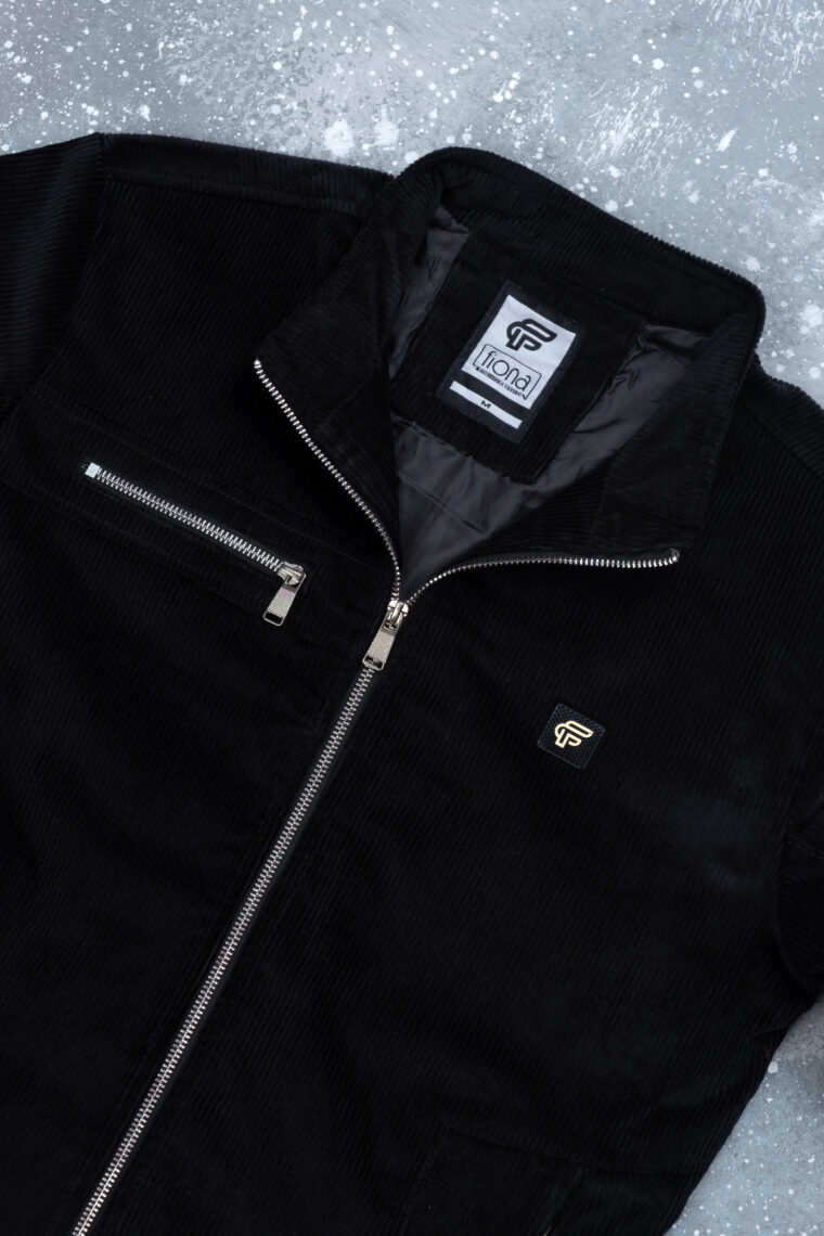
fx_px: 2300
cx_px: 412
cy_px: 618
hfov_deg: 20.3
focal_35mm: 67
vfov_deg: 30.1
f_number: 10
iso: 400
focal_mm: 44.4
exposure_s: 1/100
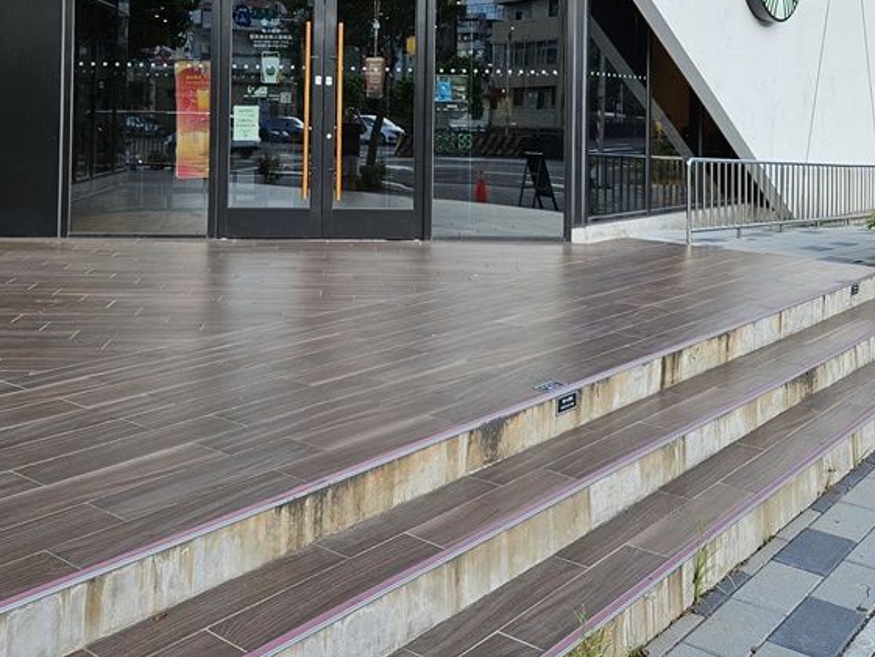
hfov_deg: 45.7
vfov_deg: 33.7
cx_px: 413
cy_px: 94
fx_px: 1037
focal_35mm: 41
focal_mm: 5.4
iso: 25
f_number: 1.8
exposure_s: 1/173
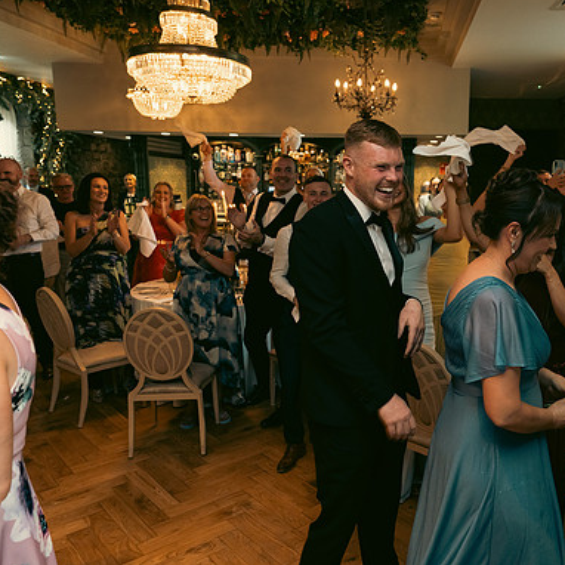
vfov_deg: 52.5
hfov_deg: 51.0
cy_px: 280
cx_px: 401
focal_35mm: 31
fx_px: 572
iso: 2500
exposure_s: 1/160
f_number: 3.5
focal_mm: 24
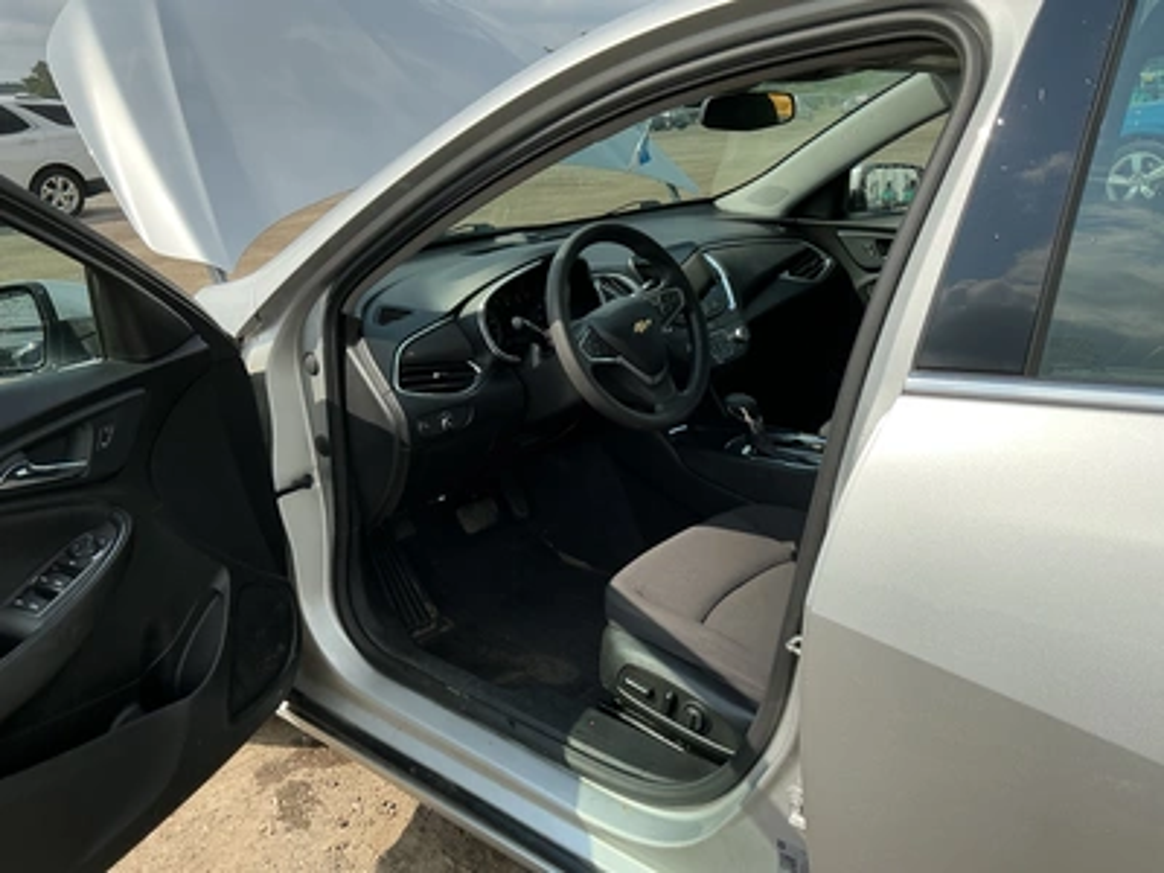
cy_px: 436
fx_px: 942
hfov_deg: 63.4
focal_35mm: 28
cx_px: 582
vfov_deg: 49.7
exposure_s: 1/1250
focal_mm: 3
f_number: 1.8
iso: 25
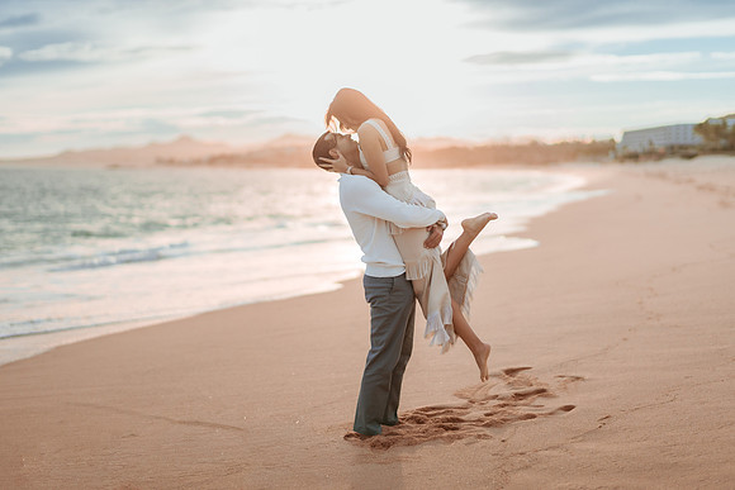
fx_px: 1184
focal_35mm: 58
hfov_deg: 34.5
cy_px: 245
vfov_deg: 23.4
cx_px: 368
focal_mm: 58
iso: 250
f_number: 1.4
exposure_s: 1/8000
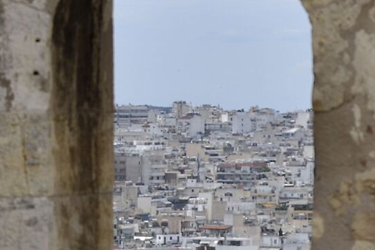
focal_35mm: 417
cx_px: 617
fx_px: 4345
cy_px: 86
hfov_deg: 4.9
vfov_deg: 3.3
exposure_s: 1/200
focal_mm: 95
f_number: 7.1
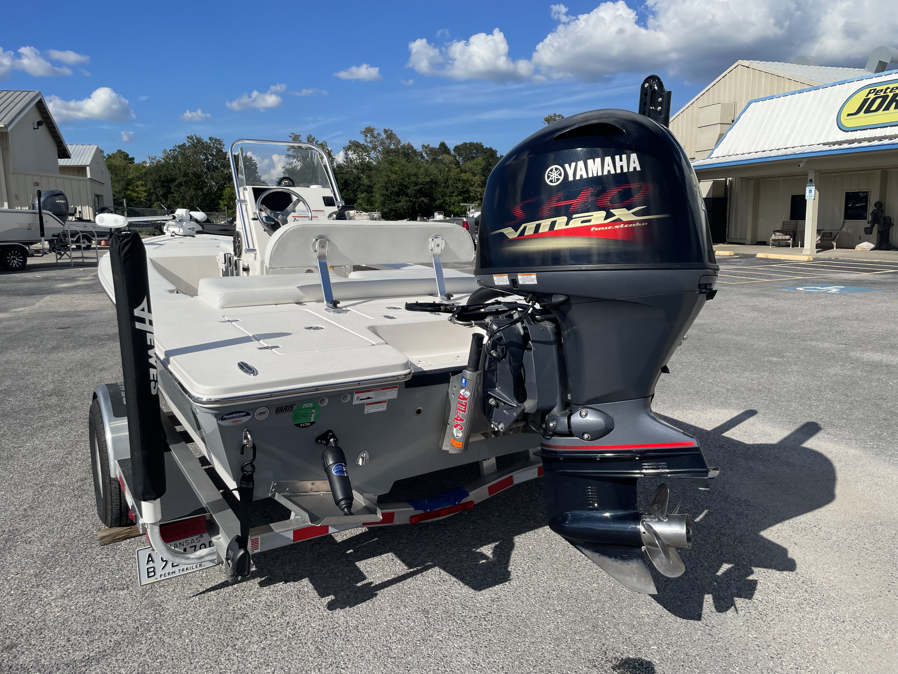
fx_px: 674
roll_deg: +1.2
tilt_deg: -10.8
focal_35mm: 26
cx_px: 449
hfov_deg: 67.3
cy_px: 337
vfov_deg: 53.1
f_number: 1.6
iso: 32
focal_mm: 4.2
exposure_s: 1/6135
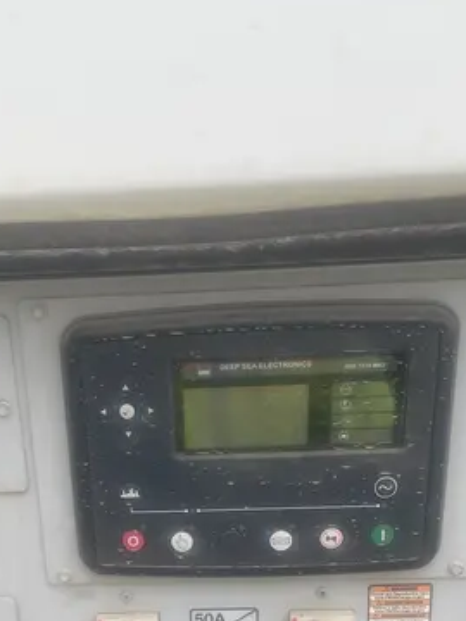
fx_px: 951
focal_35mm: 53
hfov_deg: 27.3
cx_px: 145
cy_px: 582
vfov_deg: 33.8
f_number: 1.6
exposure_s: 1/711
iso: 50
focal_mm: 4.2
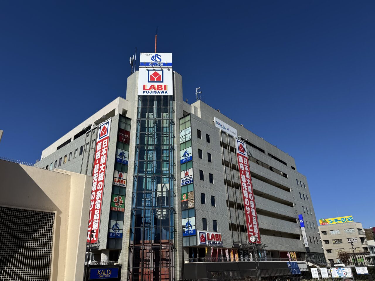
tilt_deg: +25.0
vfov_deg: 56.8
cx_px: 188
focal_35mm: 24
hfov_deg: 71.6
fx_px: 260
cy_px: 140
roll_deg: +5.1
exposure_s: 1/7937
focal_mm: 6.76
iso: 80
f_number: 1.78
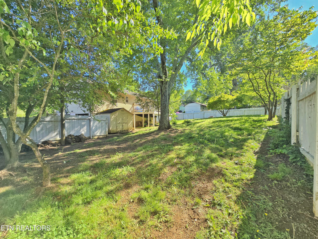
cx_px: 159
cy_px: 120
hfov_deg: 106.2
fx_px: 119
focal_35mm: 13
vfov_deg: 89.9
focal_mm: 2.2
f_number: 2.2
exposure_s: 1/734
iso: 50
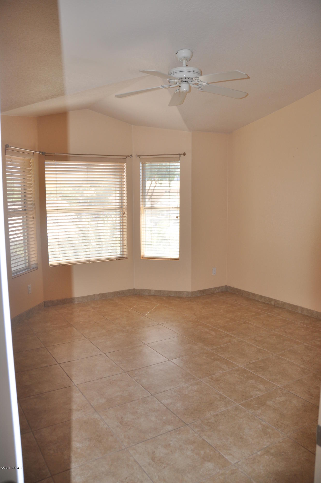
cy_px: 242
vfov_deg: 67.4
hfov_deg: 47.8
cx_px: 160
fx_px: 362
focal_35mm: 27
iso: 400
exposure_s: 1/160
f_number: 3.5
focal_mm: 18
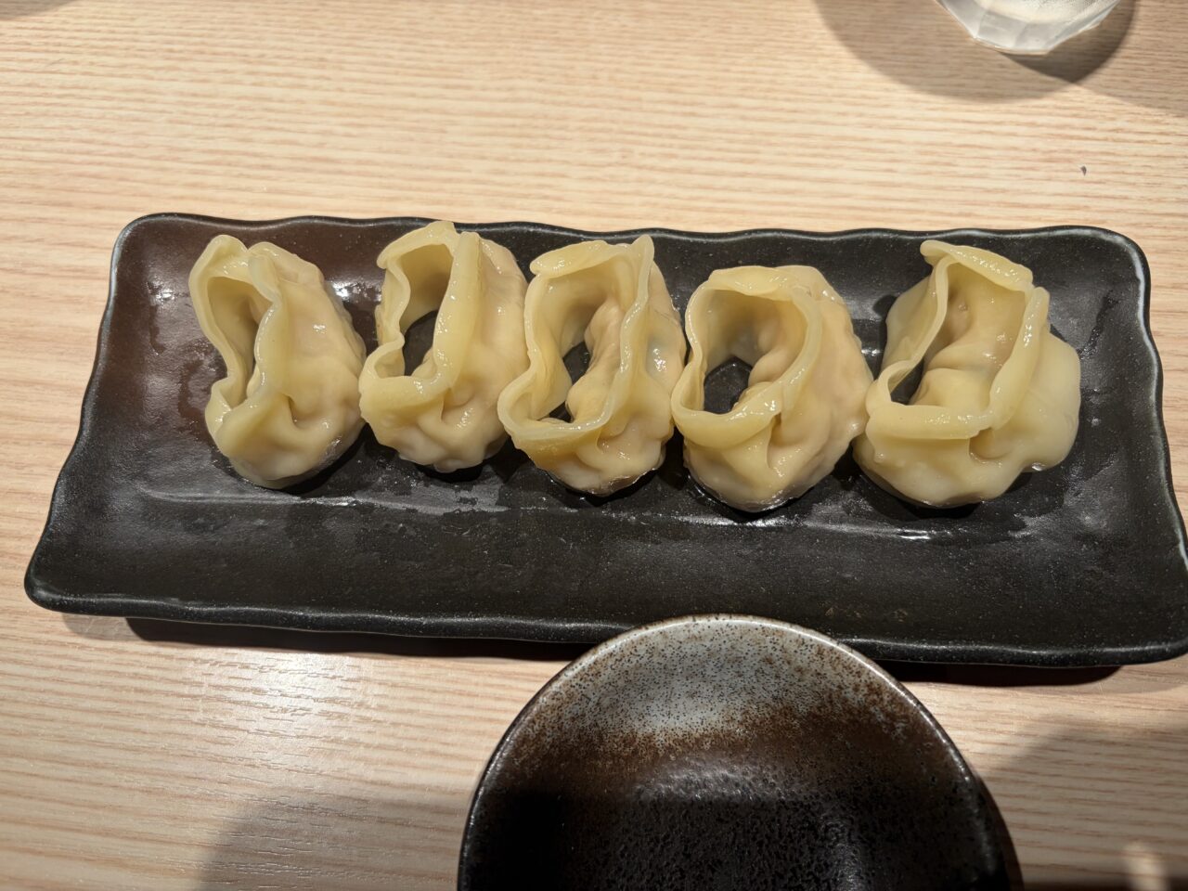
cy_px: 446
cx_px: 594
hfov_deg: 67.3
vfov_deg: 53.1
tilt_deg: -69.7
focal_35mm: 26
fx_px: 892
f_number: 1.6
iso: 64
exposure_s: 1/100
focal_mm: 5.96
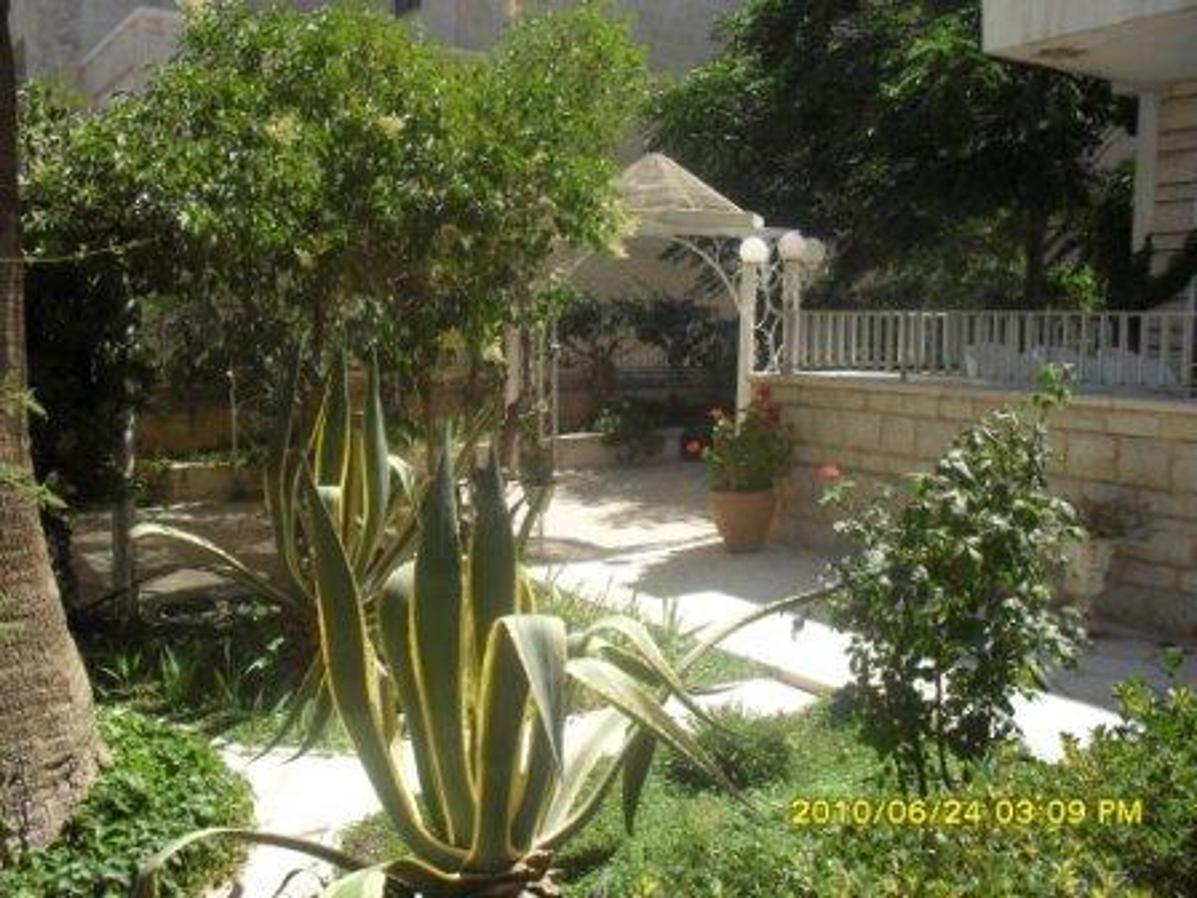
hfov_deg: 52.6
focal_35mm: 35
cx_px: 598
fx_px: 1210
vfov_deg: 40.7
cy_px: 449
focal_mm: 6.3
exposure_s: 1/125
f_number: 8.4
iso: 100
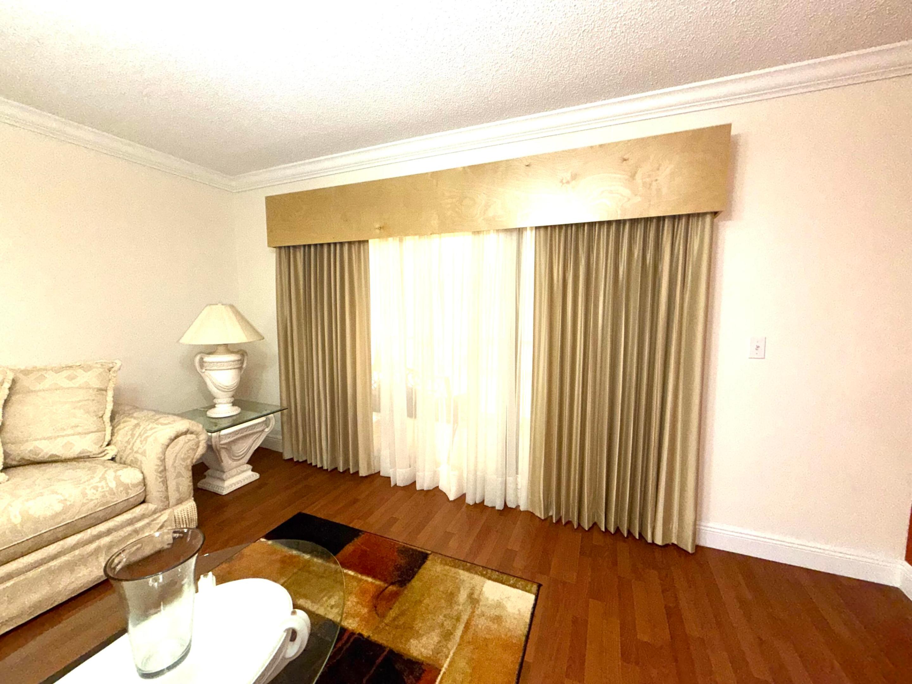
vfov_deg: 85.7
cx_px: 456
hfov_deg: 102.1
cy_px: 342
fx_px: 369
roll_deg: -0.2
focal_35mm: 14
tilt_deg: -6.9
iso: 80
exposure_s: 1/60
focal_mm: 2.22
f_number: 2.2
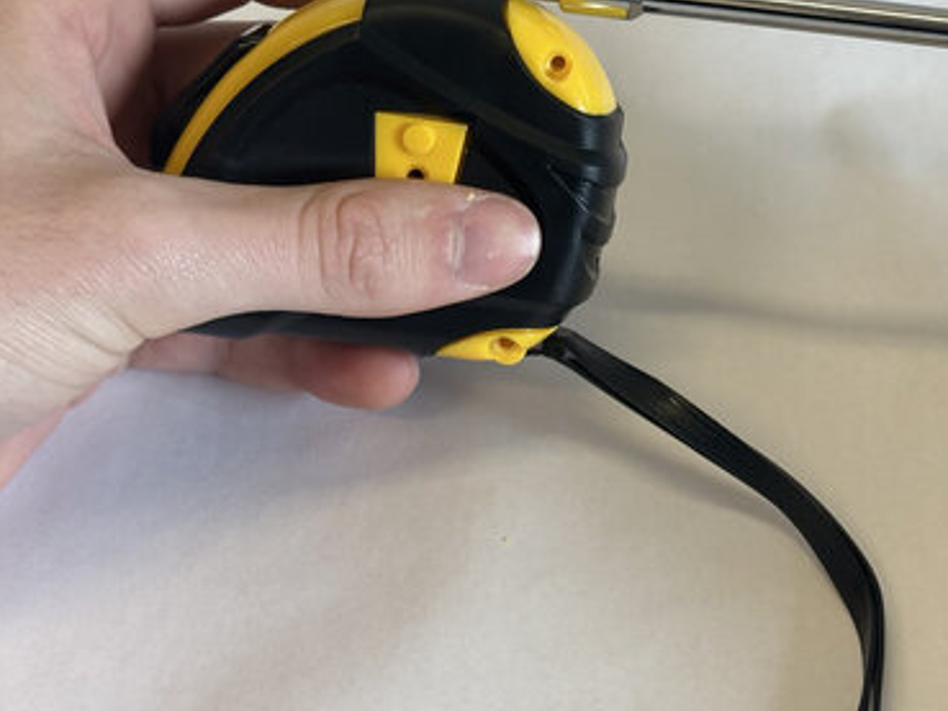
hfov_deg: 25.0
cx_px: 732
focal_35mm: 77
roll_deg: -6.3
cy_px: 193
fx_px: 2109
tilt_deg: -36.9
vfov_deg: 19.0
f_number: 1.78
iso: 80
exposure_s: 1/120
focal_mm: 6.86
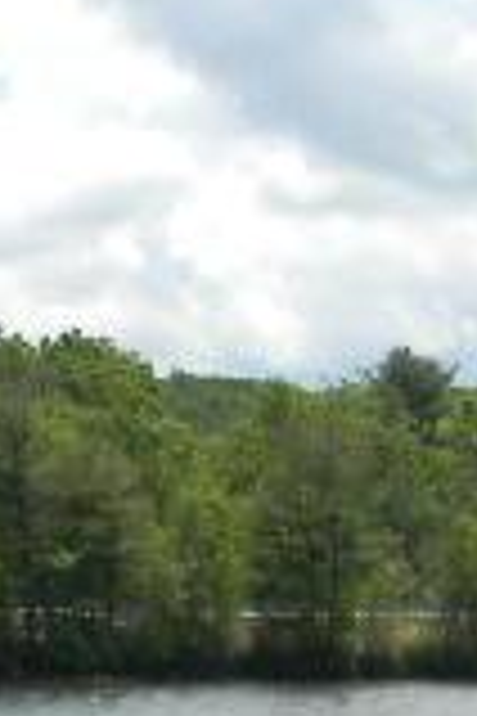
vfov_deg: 10.9
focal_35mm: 188
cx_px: -738
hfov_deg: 6.8
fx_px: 3736
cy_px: 527
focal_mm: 5
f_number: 7
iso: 112
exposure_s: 1/324
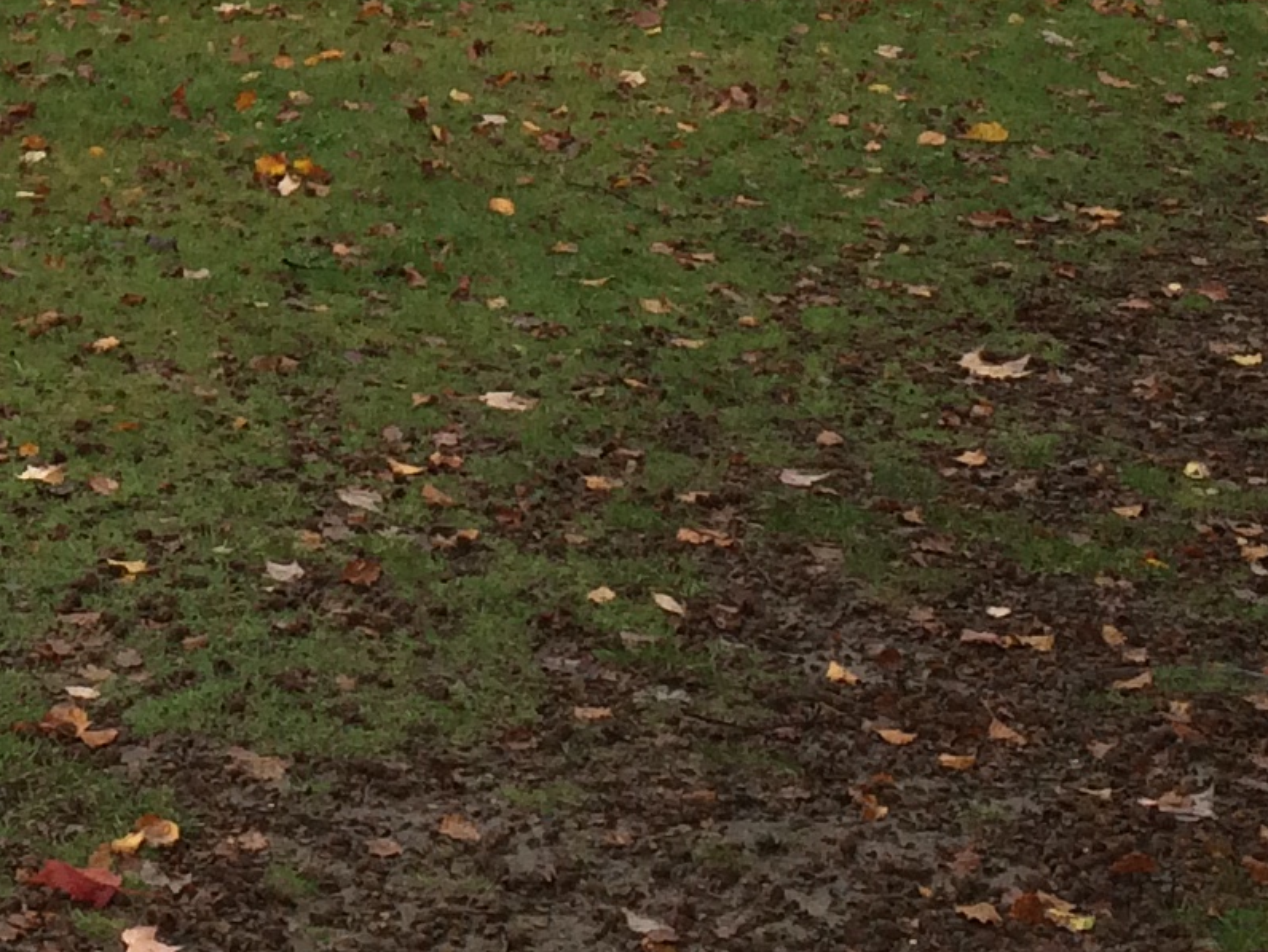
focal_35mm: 119
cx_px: -104
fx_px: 4361
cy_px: -435
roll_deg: +0.3
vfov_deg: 11.9
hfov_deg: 16.1
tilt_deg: -6.3
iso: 32
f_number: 2.2
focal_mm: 4.15
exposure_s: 1/265
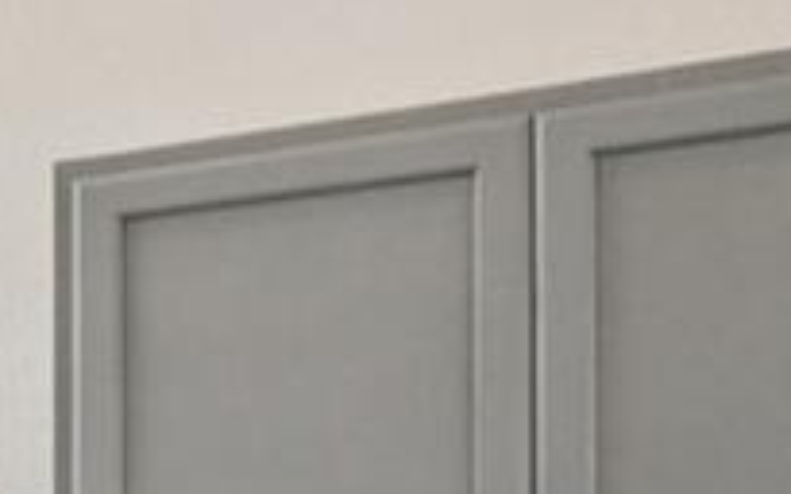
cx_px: -1756
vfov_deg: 9.6
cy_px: 807
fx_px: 2823
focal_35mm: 131
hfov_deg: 10.2
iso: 250
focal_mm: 11
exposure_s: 1/30
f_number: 8
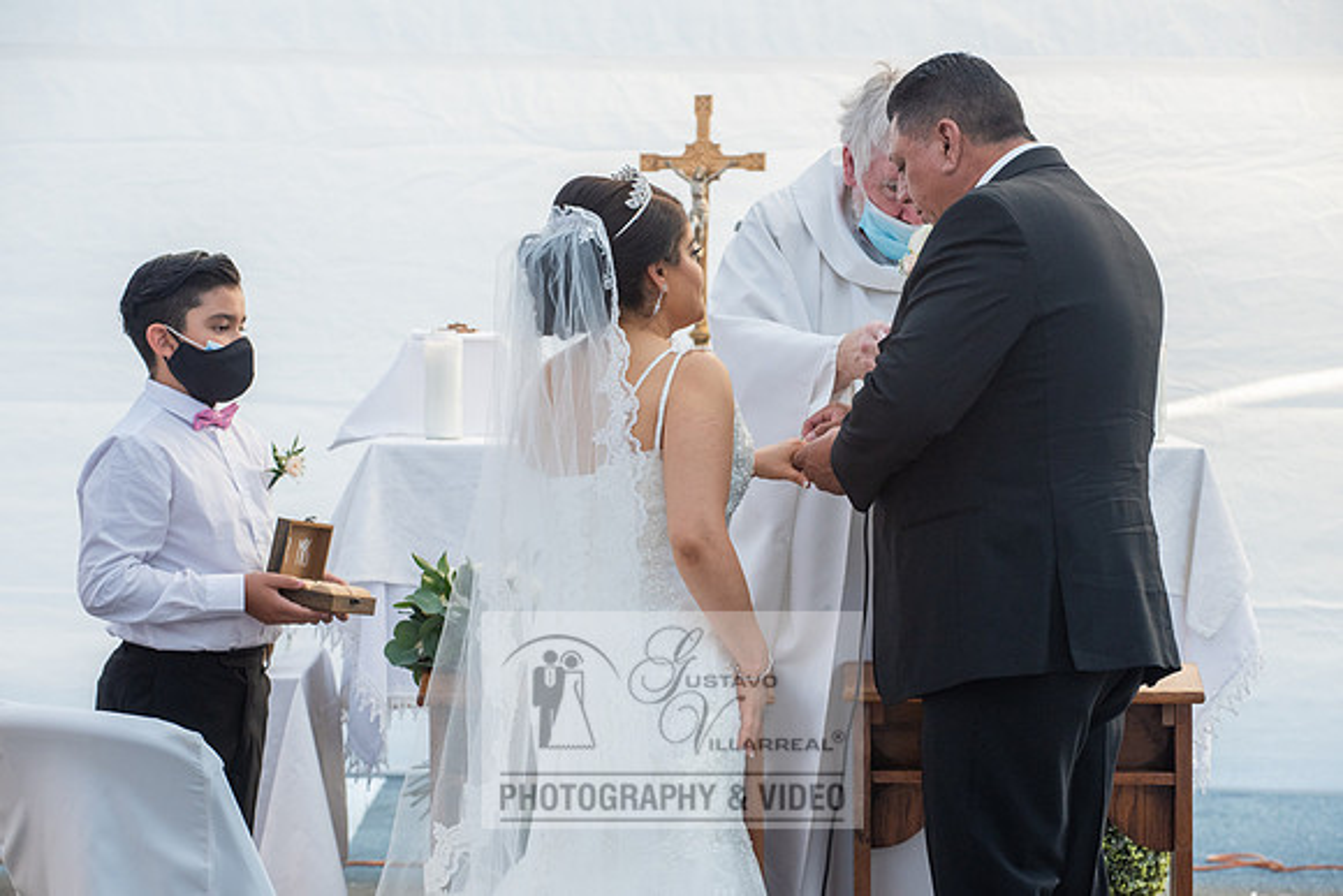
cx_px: 663
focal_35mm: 141
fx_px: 5275
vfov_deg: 9.7
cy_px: 469
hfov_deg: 14.5
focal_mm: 135
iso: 800
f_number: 6.3
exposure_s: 1/125
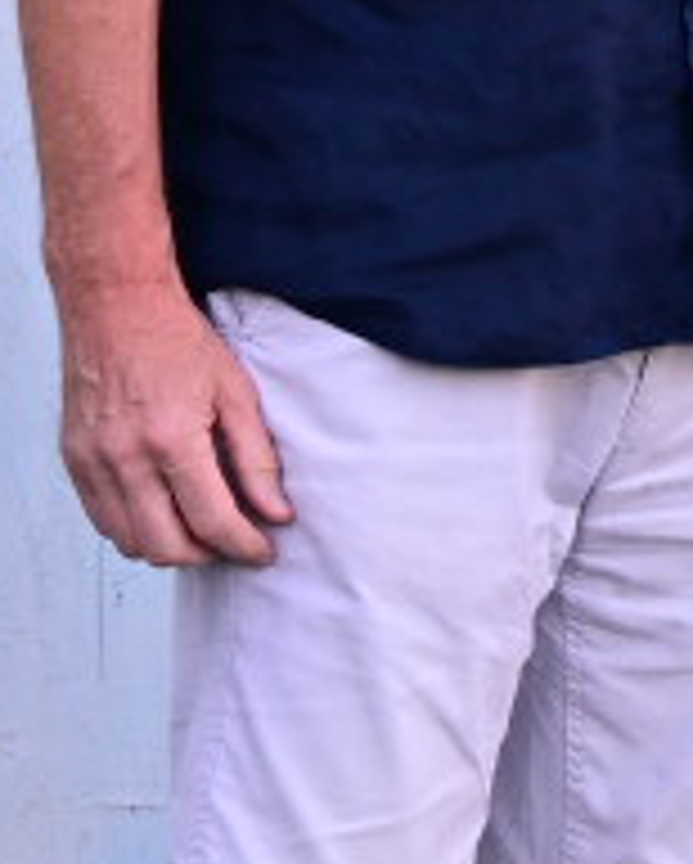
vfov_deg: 3.0
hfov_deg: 2.3
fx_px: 16612
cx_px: 2862
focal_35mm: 649
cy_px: -130
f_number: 2.8
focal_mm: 82
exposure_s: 1/640
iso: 320
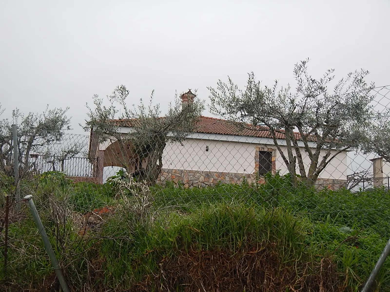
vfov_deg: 36.8
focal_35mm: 39
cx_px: 195
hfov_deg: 47.9
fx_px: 439
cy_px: 146
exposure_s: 1/40
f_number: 4
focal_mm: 7
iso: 125
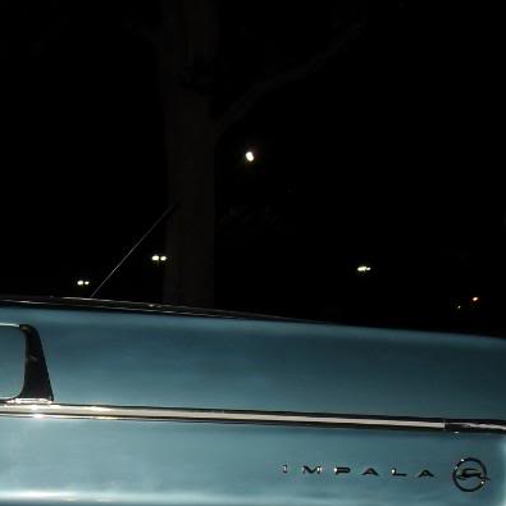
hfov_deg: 21.6
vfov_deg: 21.8
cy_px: 420
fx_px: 1290
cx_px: 40
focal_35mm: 78
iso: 100
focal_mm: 6.3
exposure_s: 1/45
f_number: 2.8
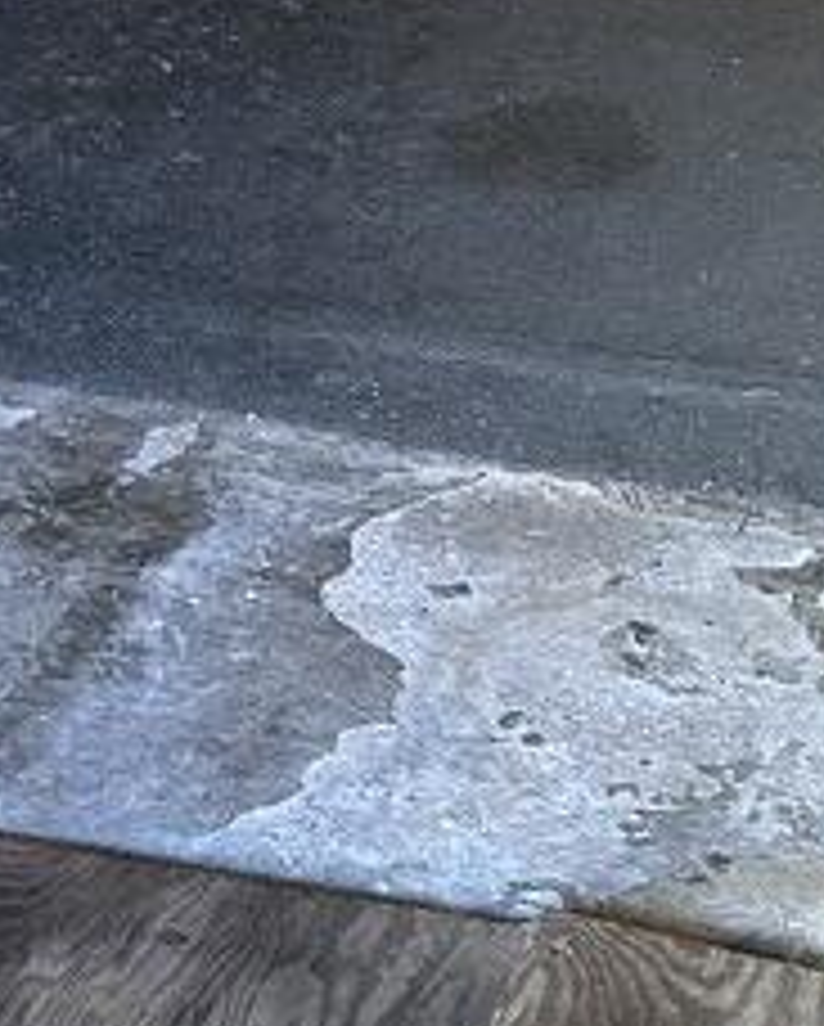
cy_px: -274
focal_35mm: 105
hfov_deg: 14.7
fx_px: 3194
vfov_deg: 17.2
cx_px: 527
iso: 250
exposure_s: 1/60
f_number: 1.78
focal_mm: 6.86
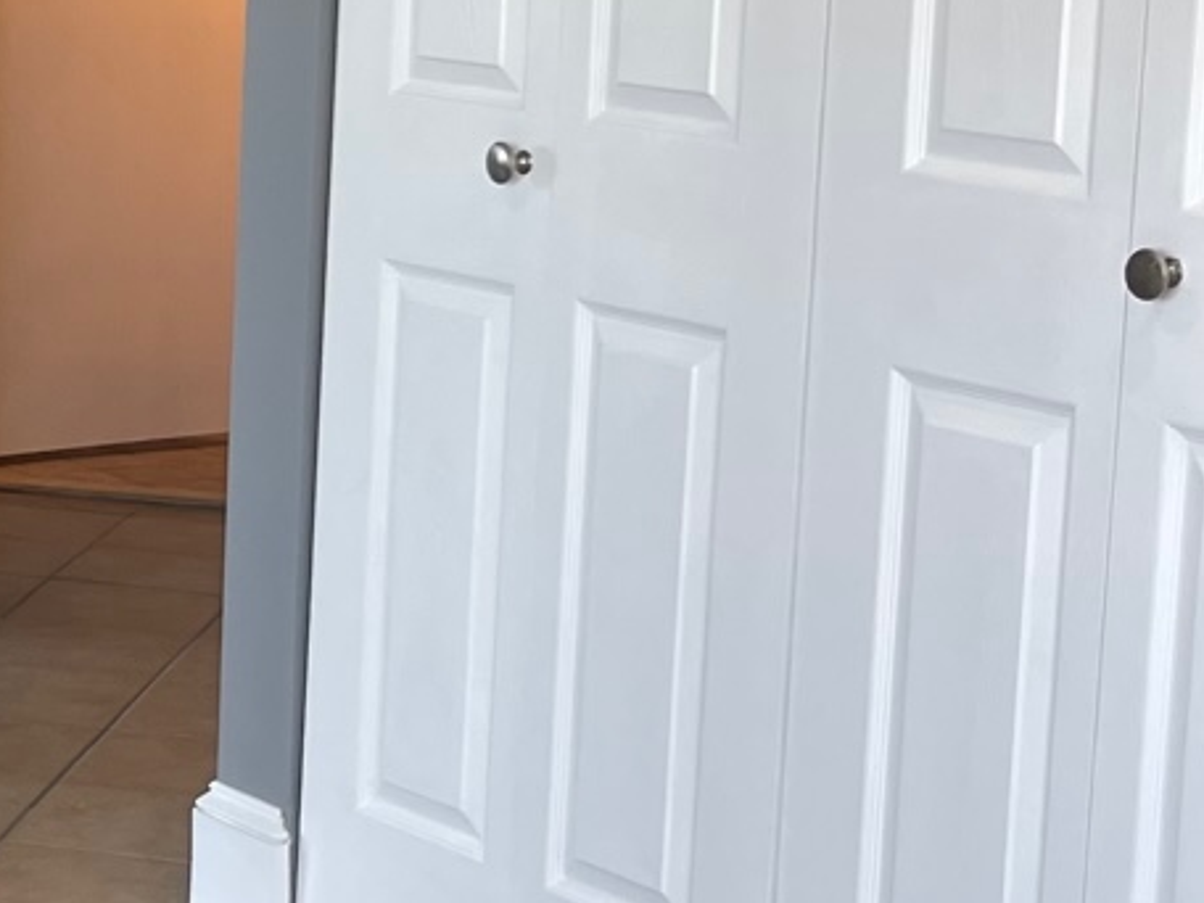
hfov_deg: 16.1
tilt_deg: -8.8
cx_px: -415
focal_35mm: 115
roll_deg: -0.4
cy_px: 333
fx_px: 4000
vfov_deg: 12.9
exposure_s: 1/120
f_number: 1.6
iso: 64
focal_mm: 5.1
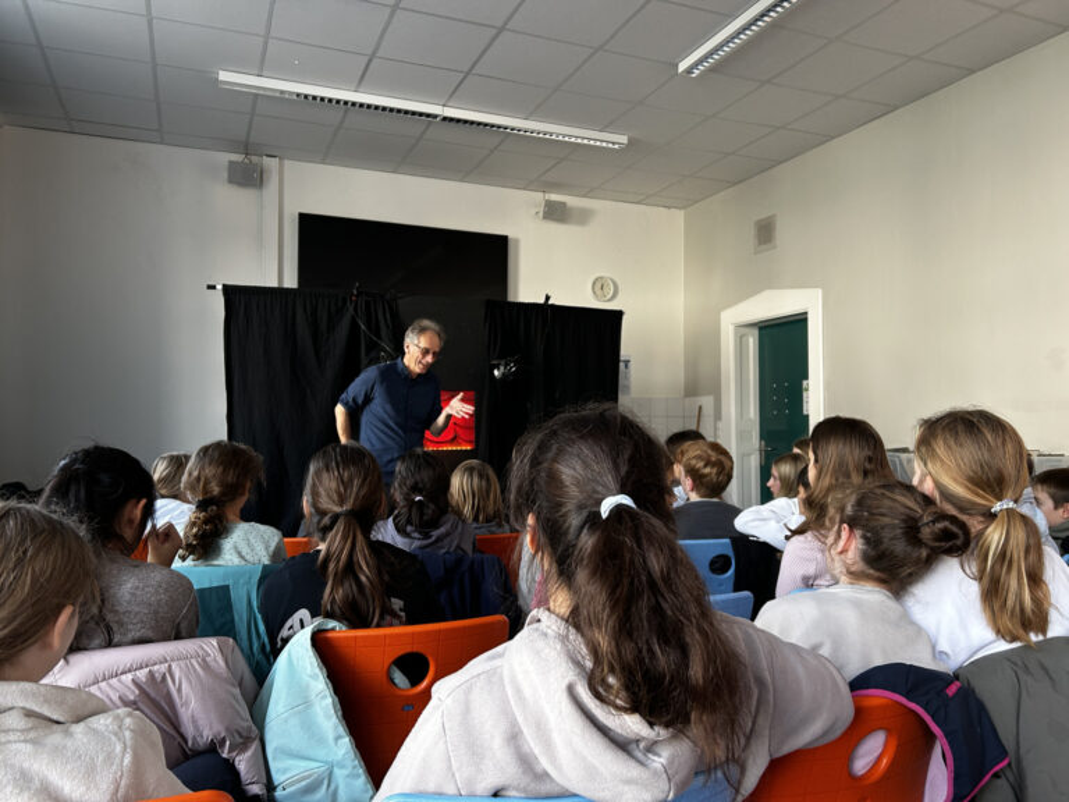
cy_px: 401
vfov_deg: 53.1
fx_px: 803
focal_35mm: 26
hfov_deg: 67.3
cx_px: 534
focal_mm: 5.7
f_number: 1.5
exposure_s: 1/60
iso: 160
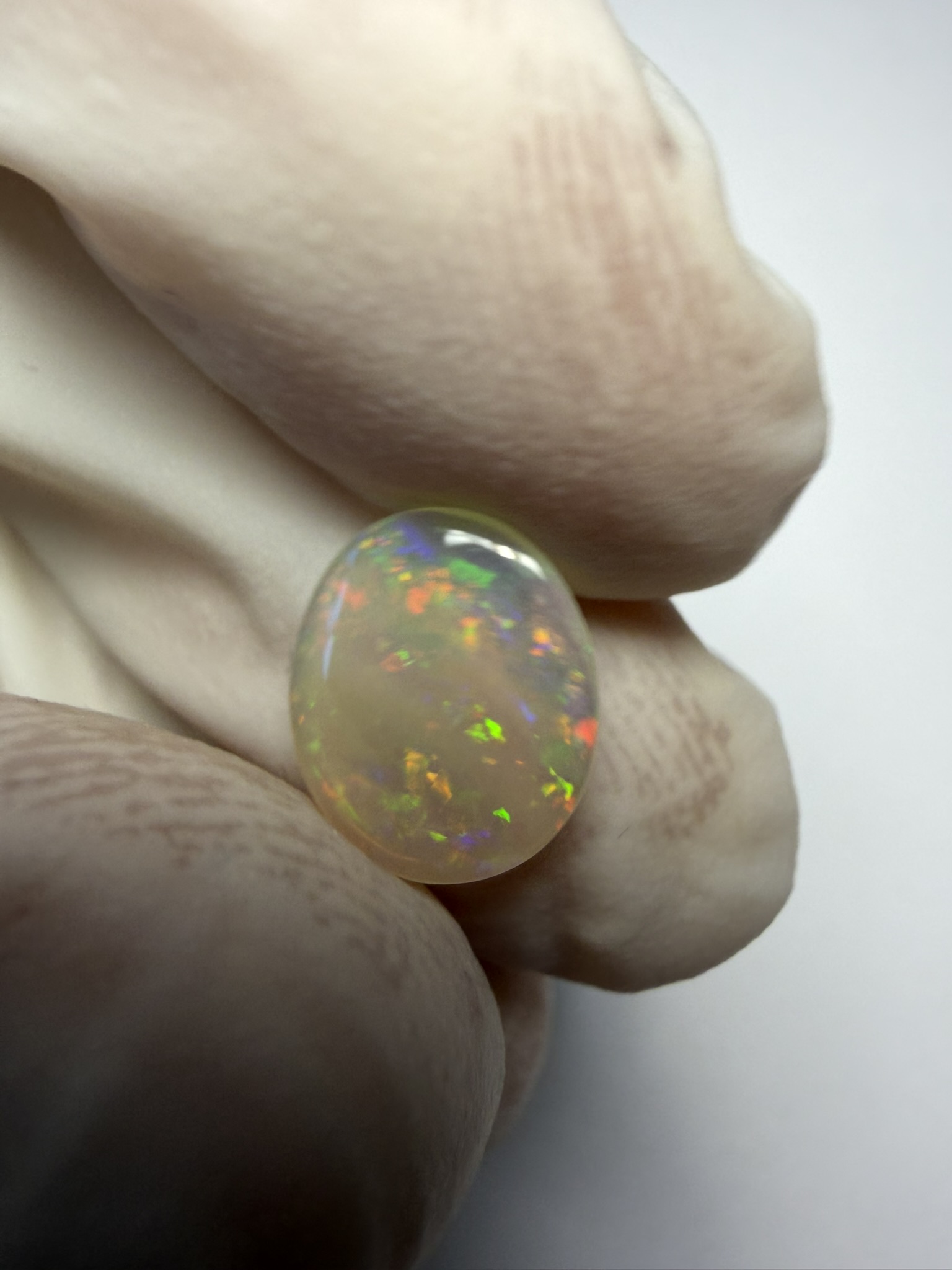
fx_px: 953
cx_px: 476
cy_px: 635
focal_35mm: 26
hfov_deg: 53.1
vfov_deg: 67.3
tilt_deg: -70.6
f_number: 2.2
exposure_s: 1/100
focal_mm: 2.22
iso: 40
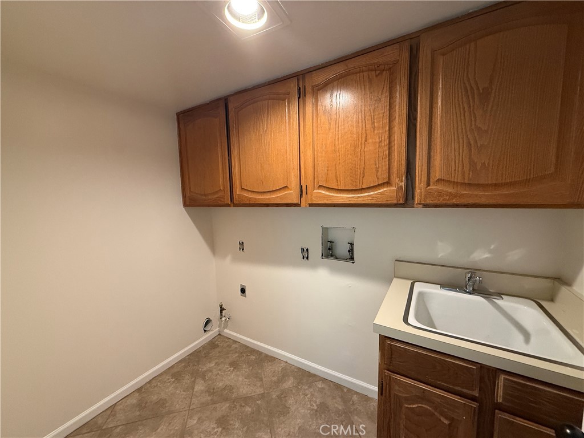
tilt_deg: -5.8
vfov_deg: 85.7
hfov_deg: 102.1
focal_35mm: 14
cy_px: 219
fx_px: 236
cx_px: 292
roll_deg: +1.1
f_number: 2.2
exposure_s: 1/60
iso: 400
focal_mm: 2.22
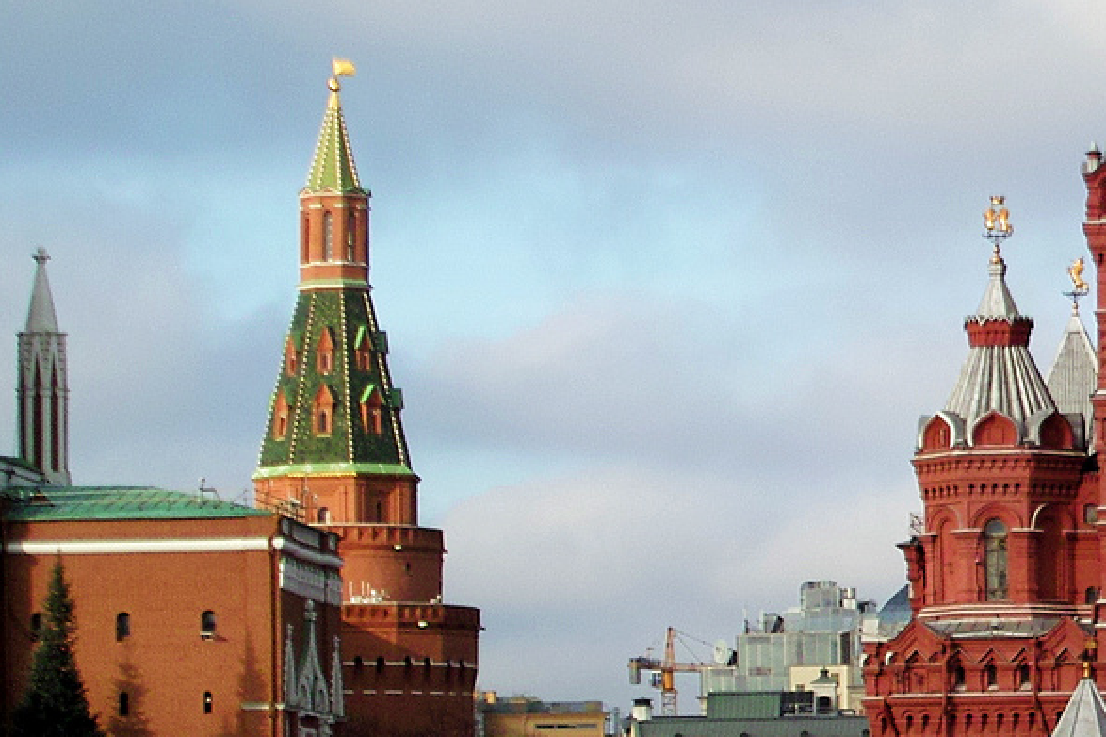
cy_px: 556
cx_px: 1694
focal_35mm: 181
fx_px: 5559
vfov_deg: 7.6
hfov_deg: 10.9
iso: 100
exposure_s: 1/800
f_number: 4
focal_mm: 35
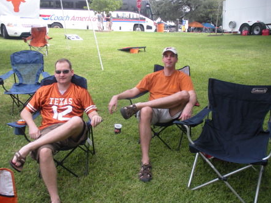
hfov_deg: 50.1
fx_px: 290
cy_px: 101
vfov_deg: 38.7
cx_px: 135
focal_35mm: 37
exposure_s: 1/165
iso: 64
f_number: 3.5
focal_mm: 6.3
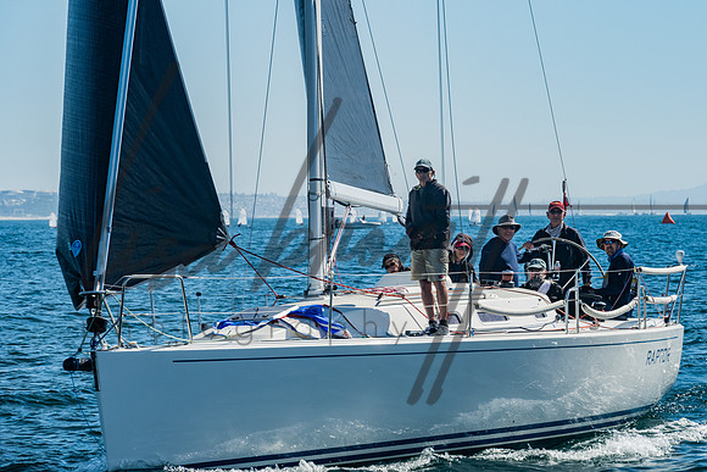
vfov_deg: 6.6
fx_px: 4077
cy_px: 196
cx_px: 371
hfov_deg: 9.9
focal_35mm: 208
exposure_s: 1/320
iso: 400
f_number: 10
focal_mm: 175
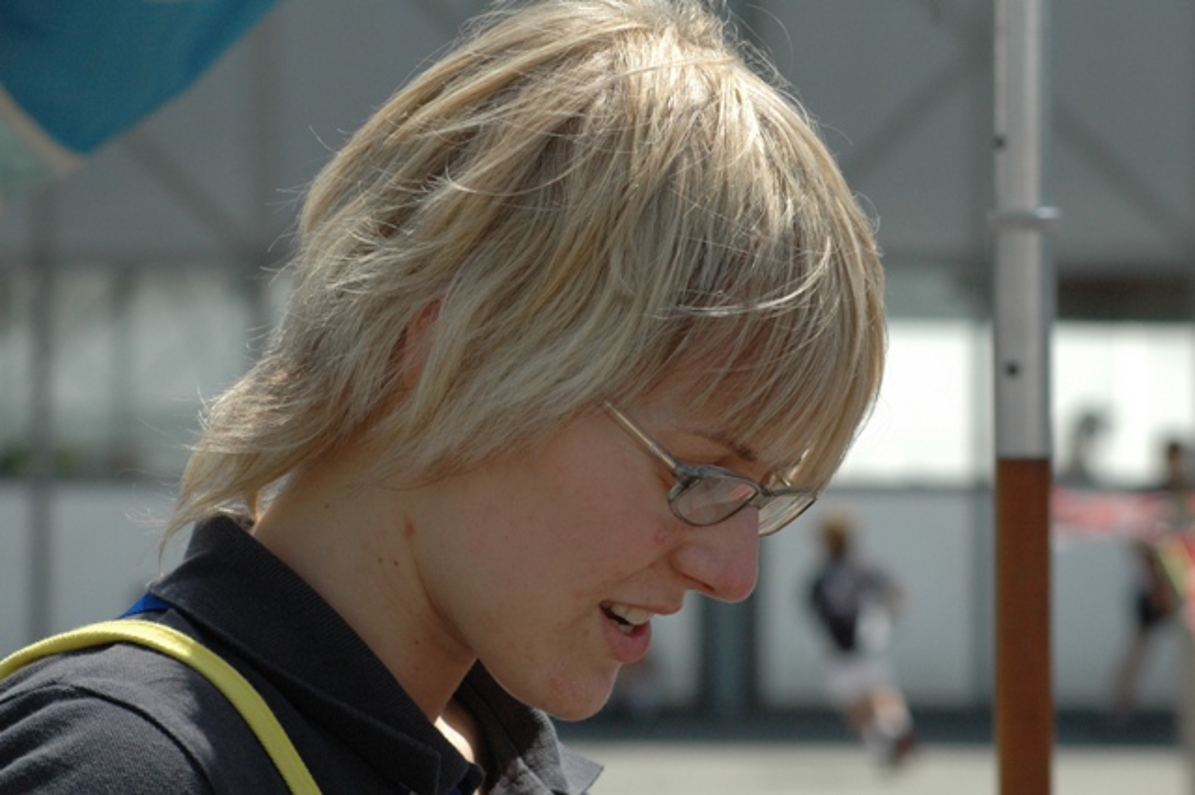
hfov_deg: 13.7
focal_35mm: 150
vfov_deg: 9.1
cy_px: 398
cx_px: 598
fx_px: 4976
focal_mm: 100
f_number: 9
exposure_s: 1/1250
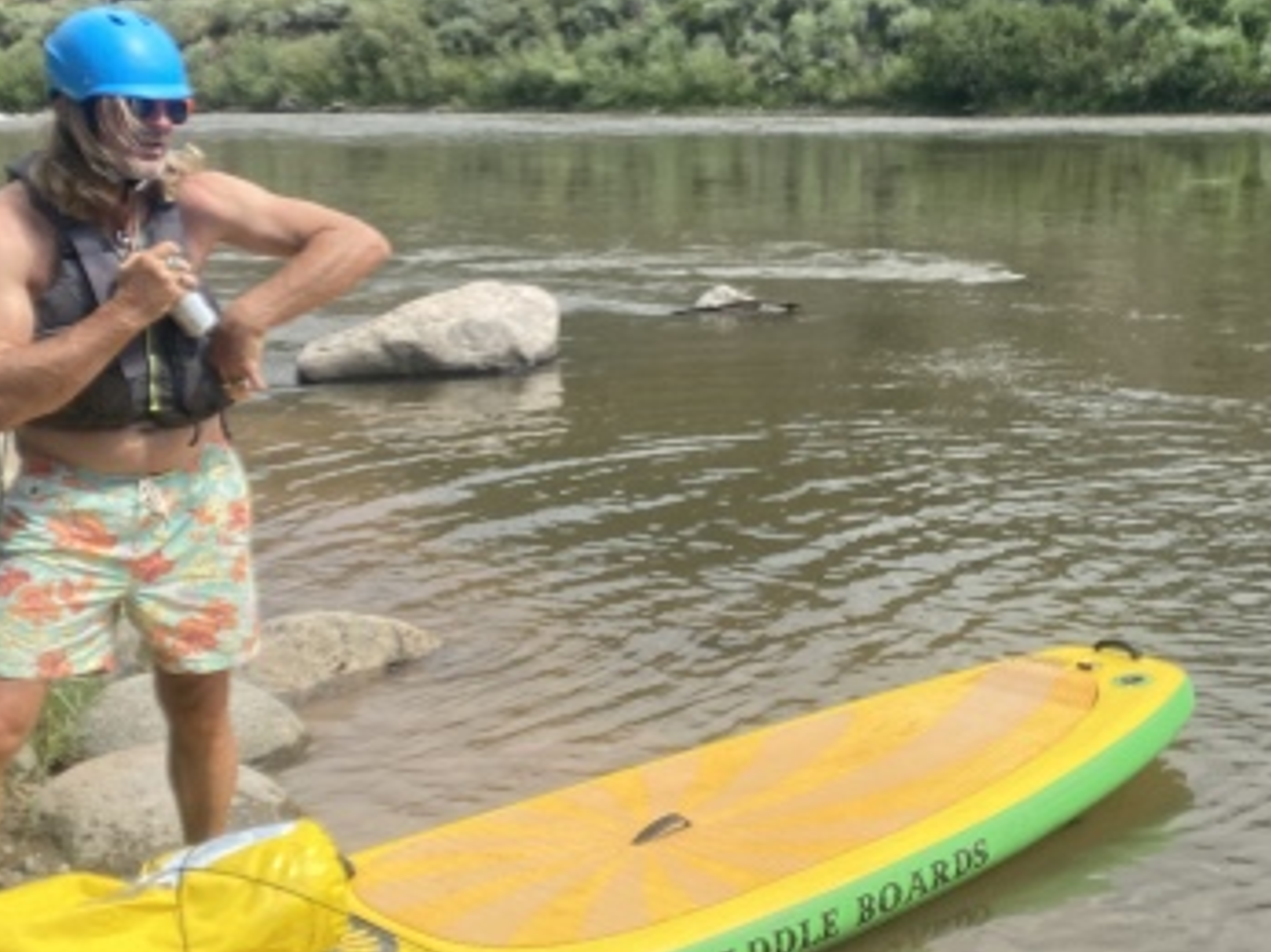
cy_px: 487
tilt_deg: -9.6
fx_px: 2202
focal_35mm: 60
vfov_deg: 24.4
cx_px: 1044
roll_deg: -0.7
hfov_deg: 31.2
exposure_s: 1/1701
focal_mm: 4.25
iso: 32
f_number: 1.8
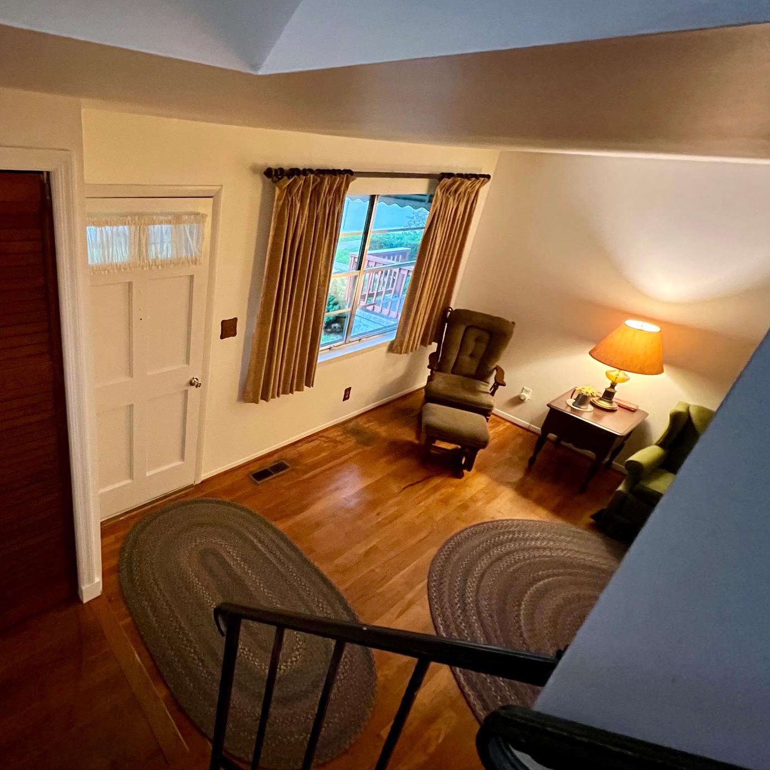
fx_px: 428
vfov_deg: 83.8
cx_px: 205
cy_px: 354
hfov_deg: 78.5
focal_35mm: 17
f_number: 1.8
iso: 1000
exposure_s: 1/30
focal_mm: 1.57
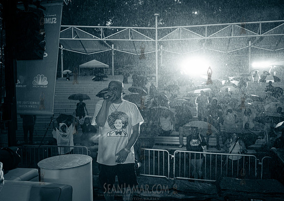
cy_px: 101
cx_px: 151
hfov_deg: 59.3
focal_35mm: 31
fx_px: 249
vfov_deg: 43.8
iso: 6400
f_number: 6.3
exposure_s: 1/160
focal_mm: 29
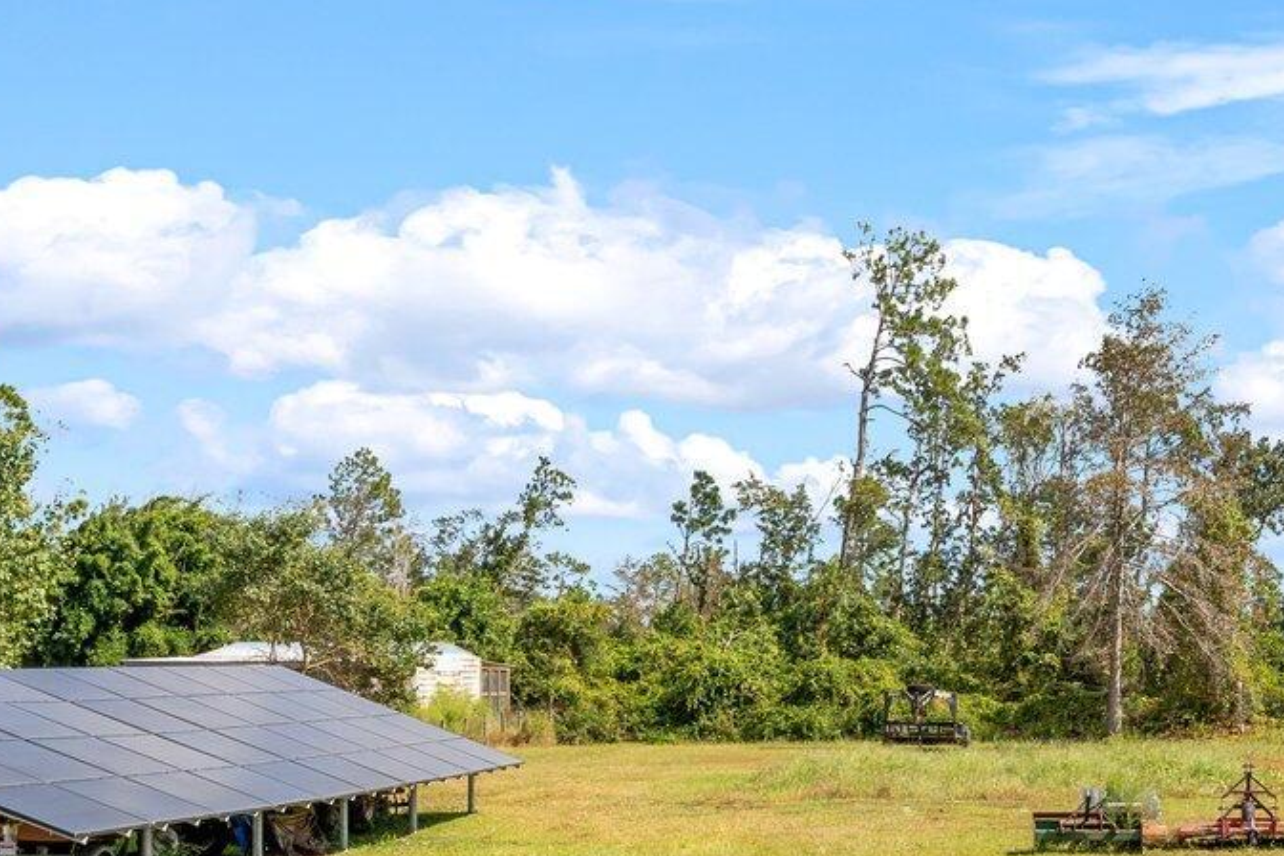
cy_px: 647
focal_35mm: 65
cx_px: 1047
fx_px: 2304
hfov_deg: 30.3
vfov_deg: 20.9
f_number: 10
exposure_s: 1/200
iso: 100
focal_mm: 21.2
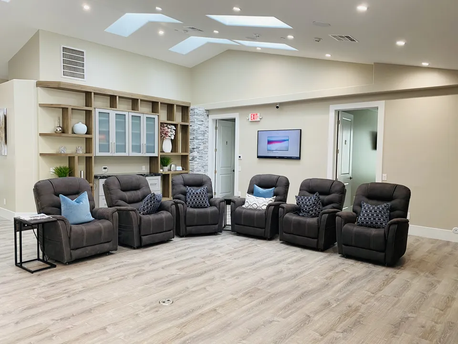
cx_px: 229
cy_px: 172
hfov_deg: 67.3
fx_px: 344
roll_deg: -1.2
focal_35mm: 26
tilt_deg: -2.9
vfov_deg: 53.1
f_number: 1.8
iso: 80
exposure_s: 1/55
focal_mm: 4.2
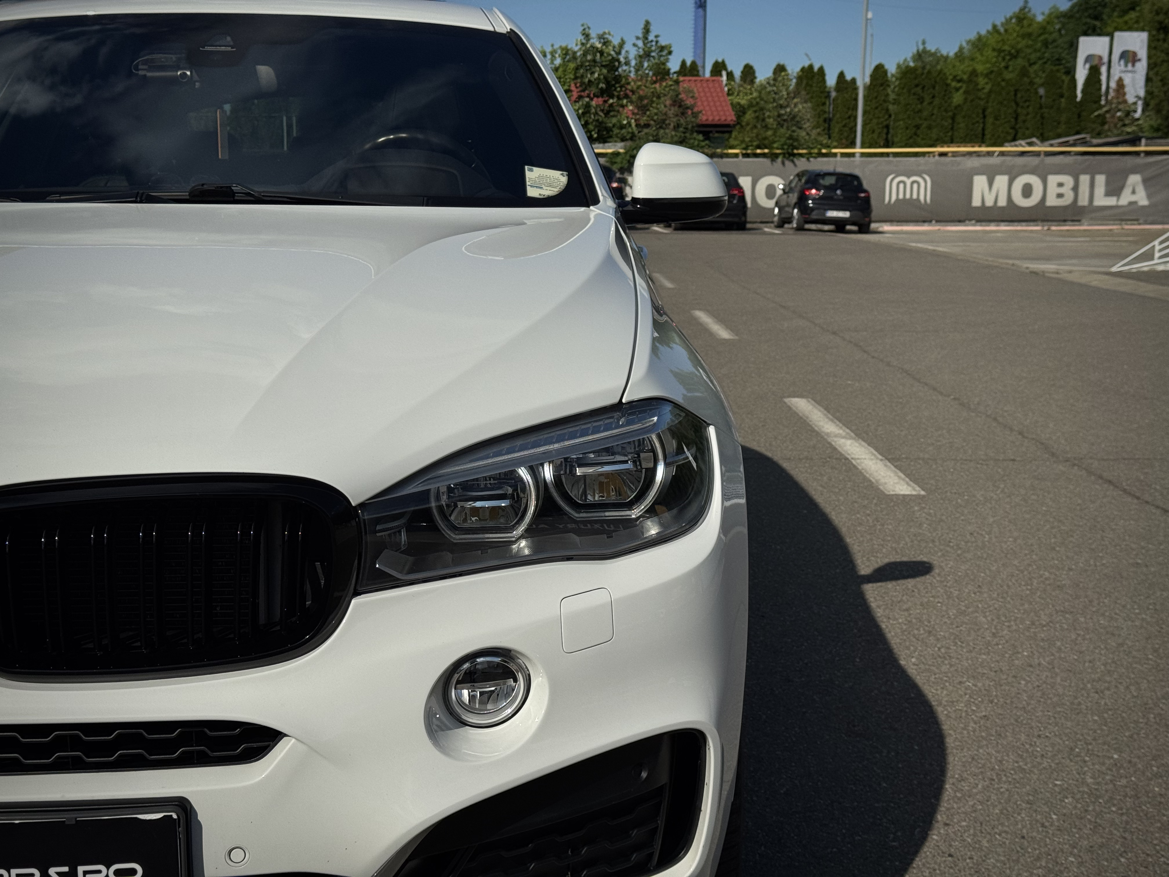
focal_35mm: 48
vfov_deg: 30.3
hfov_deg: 39.7
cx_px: 584
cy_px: 438
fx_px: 1621
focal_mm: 6.76
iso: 50
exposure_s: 1/15385
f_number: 1.78
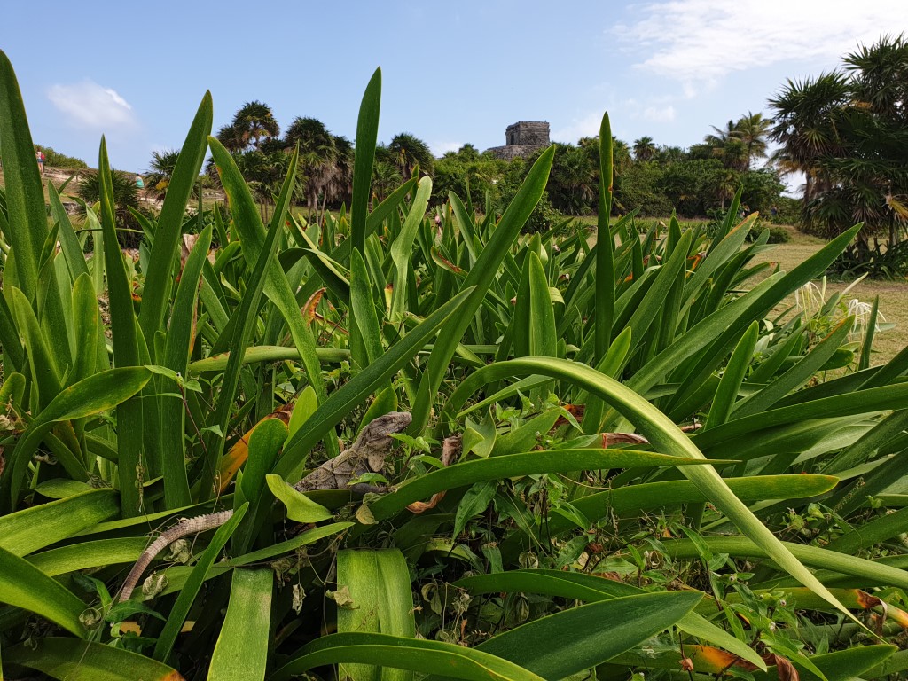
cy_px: 340
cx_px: 454
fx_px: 682
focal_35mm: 26
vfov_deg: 53.1
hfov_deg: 67.3
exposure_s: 1/1328
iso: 50
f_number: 2.4
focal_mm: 4.3
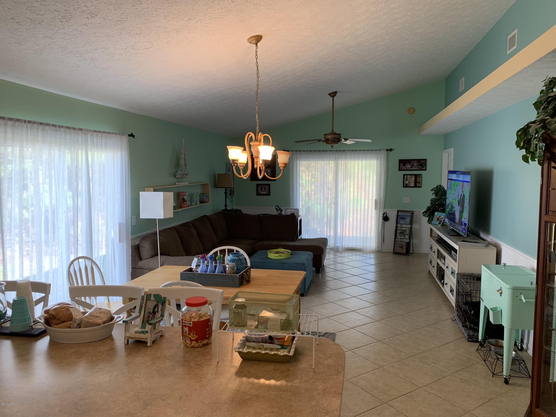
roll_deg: +0.1
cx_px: 278
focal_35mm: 26
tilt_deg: -4.4
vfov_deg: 53.1
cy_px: 208
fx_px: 418
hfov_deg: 67.3
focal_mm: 4.25
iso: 64
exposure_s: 1/60
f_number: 1.8
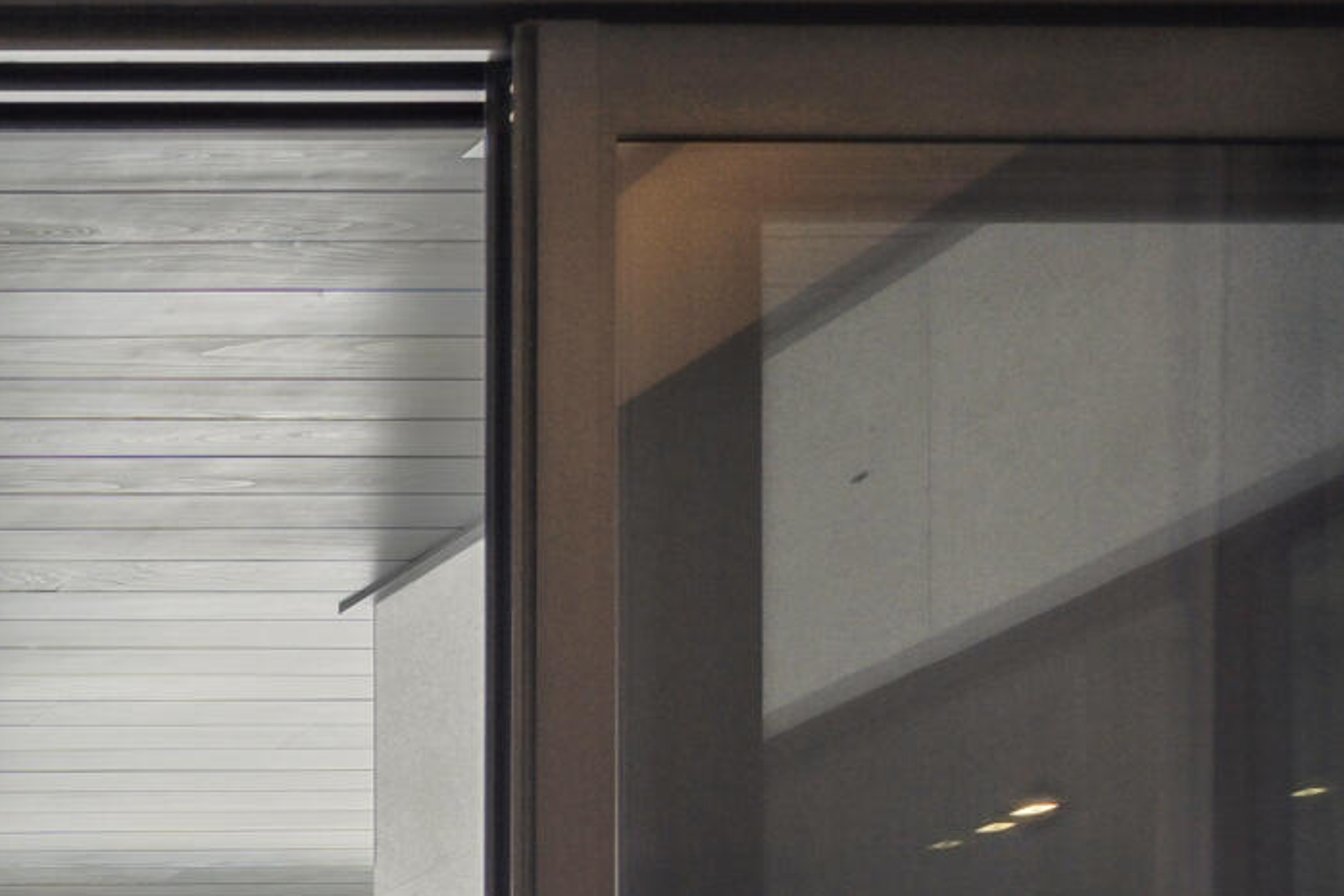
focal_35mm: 73
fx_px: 2725
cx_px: -1475
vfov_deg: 16.4
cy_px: 1473
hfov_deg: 17.5
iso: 125
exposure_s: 1/80
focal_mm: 17
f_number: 8
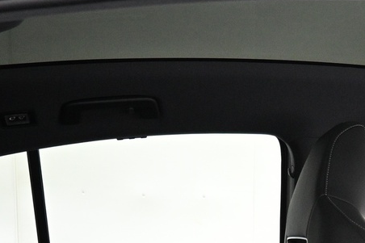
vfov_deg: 14.3
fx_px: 872
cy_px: 416
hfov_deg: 23.5
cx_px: 266
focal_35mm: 86
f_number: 3.5
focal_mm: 16
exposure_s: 1/15
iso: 1600
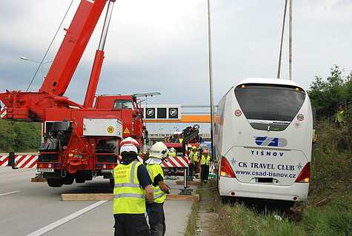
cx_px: 176
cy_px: 118
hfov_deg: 37.8
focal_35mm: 52
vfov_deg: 25.9
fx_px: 514
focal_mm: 35
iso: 1250
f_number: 11
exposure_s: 1/500
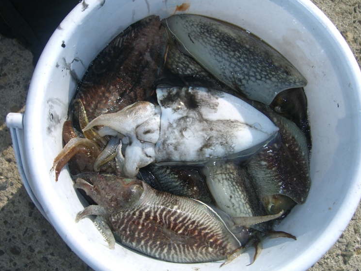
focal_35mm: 41
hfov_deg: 45.7
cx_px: 171
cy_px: 137
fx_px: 428
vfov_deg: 35.1
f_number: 8
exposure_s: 1/200
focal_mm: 7.9
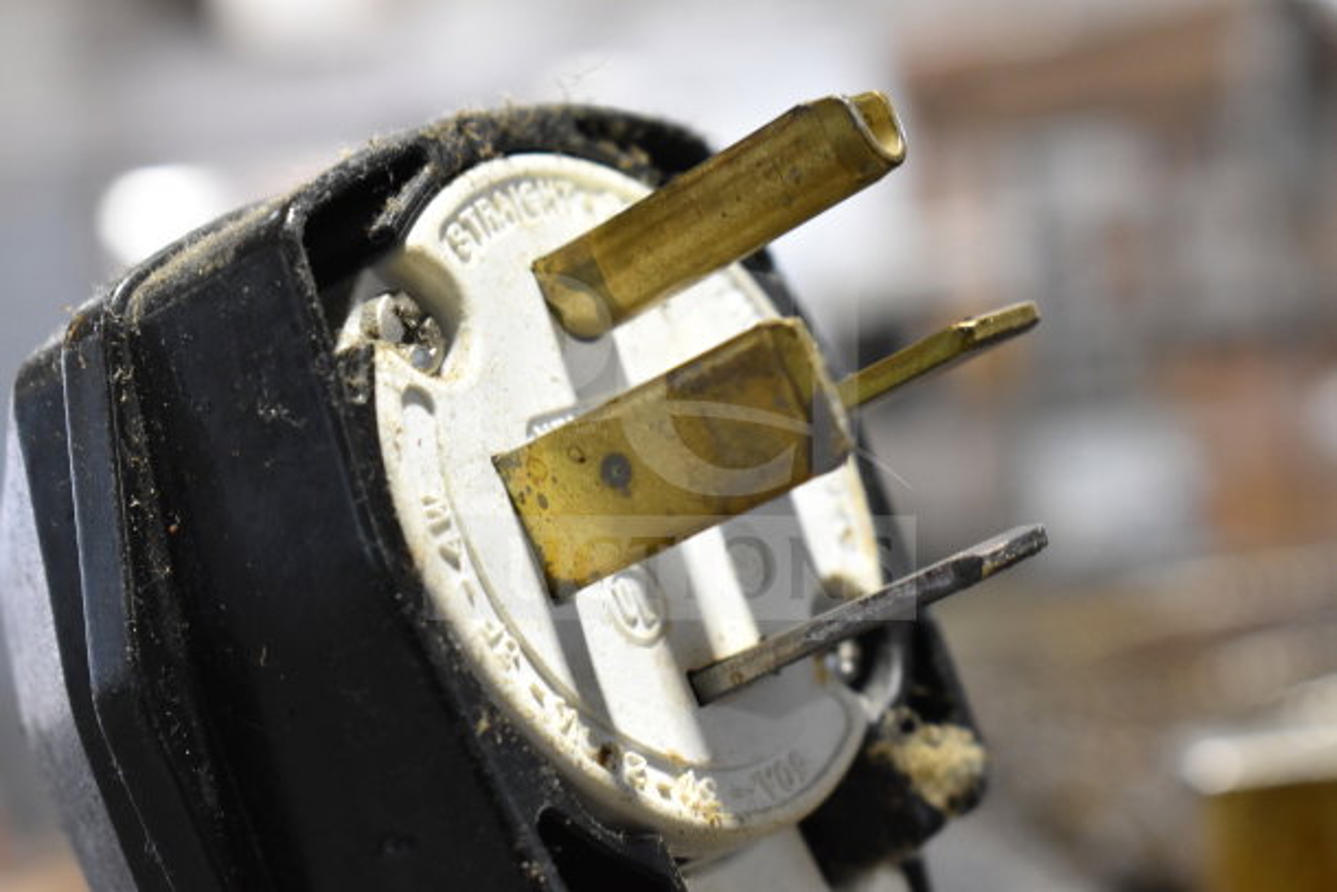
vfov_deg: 16.6
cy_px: 446
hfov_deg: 24.6
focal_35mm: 82
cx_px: 668
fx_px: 3064
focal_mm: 55
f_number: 5.6
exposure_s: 1/100
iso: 1800
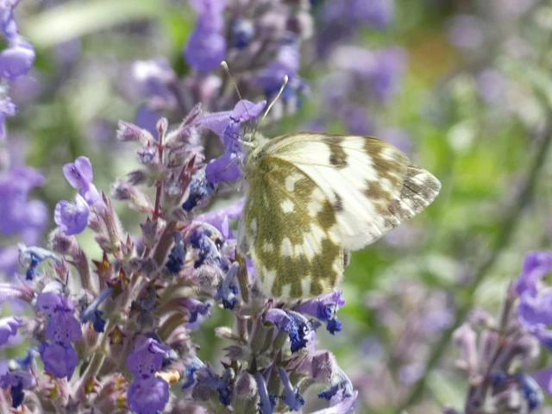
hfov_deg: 8.9
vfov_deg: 6.7
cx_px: 276
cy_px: 207
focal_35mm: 223
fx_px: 3556
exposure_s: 1/80
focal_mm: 39.9
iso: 80
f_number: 5.5
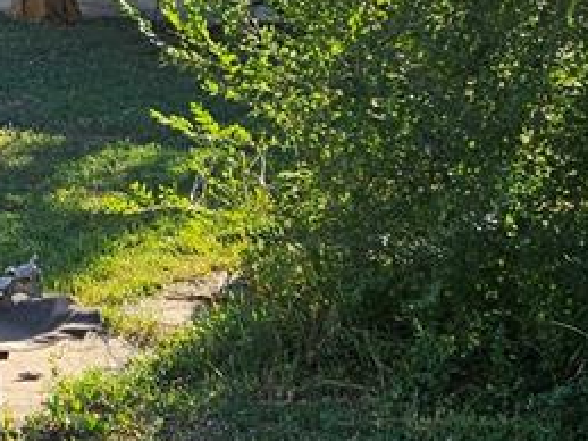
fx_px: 1545
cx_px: -334
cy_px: 174
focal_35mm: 91
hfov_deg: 18.6
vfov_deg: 16.2
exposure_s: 1/673
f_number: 1.8
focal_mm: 5.4
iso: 25
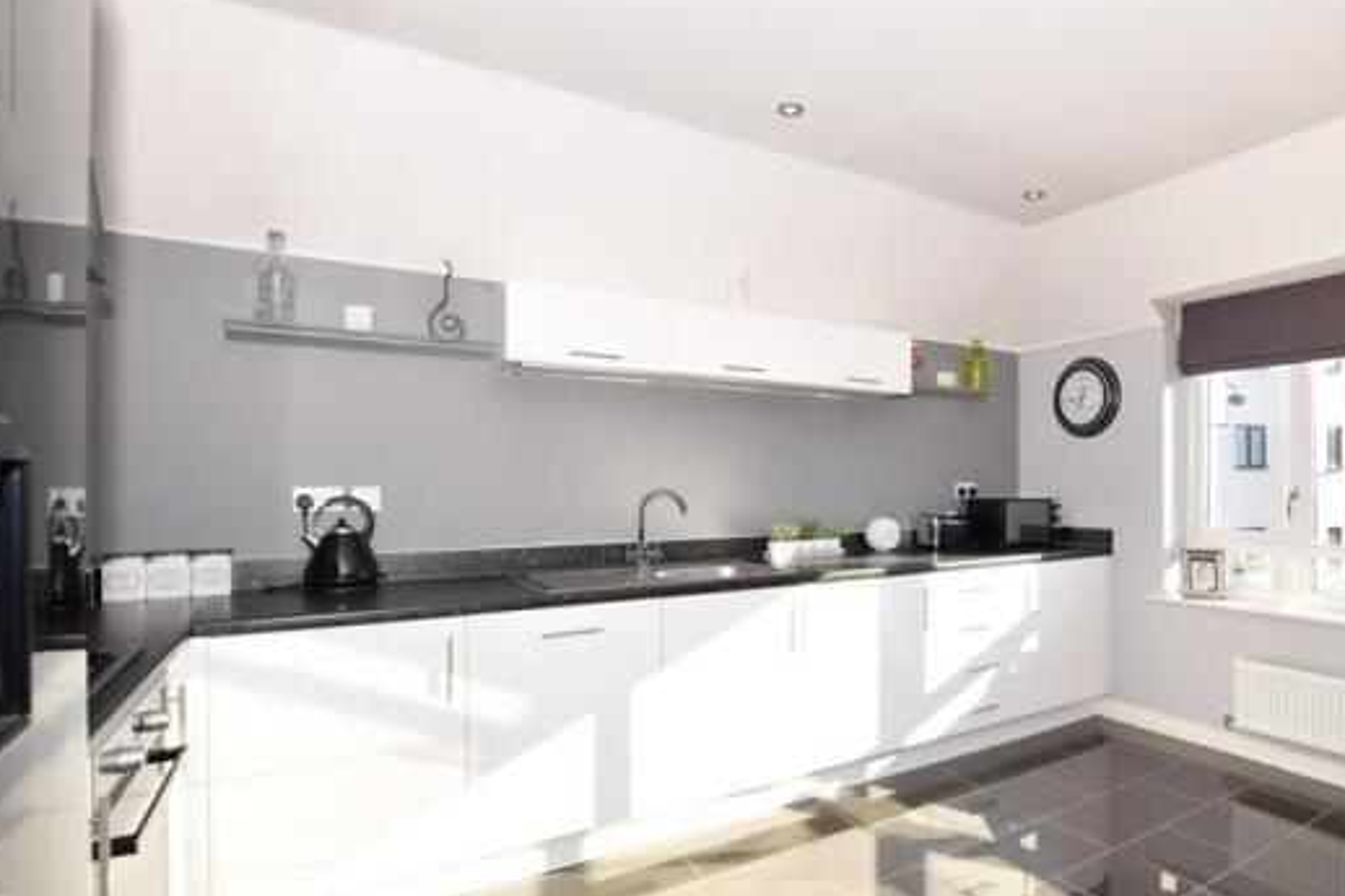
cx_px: 833
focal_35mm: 19
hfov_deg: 85.4
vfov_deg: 64.5
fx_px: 710
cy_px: 471
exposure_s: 1/160
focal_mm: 10
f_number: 6.3
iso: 200
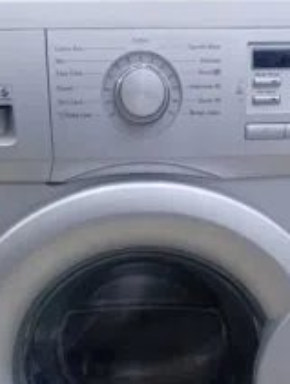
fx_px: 568
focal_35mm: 51
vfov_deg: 36.0
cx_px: 140
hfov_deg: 28.6
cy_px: 315
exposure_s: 1/33.3
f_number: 1.8
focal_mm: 3.98
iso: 282
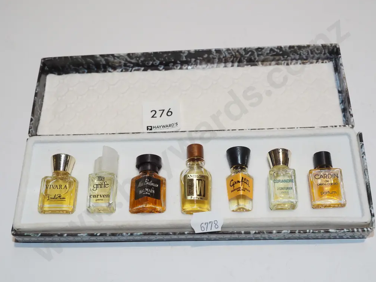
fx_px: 532
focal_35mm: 49
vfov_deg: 29.7
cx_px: 191
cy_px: 142
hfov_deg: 38.9
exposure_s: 1/200
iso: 640
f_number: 5.6
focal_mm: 24
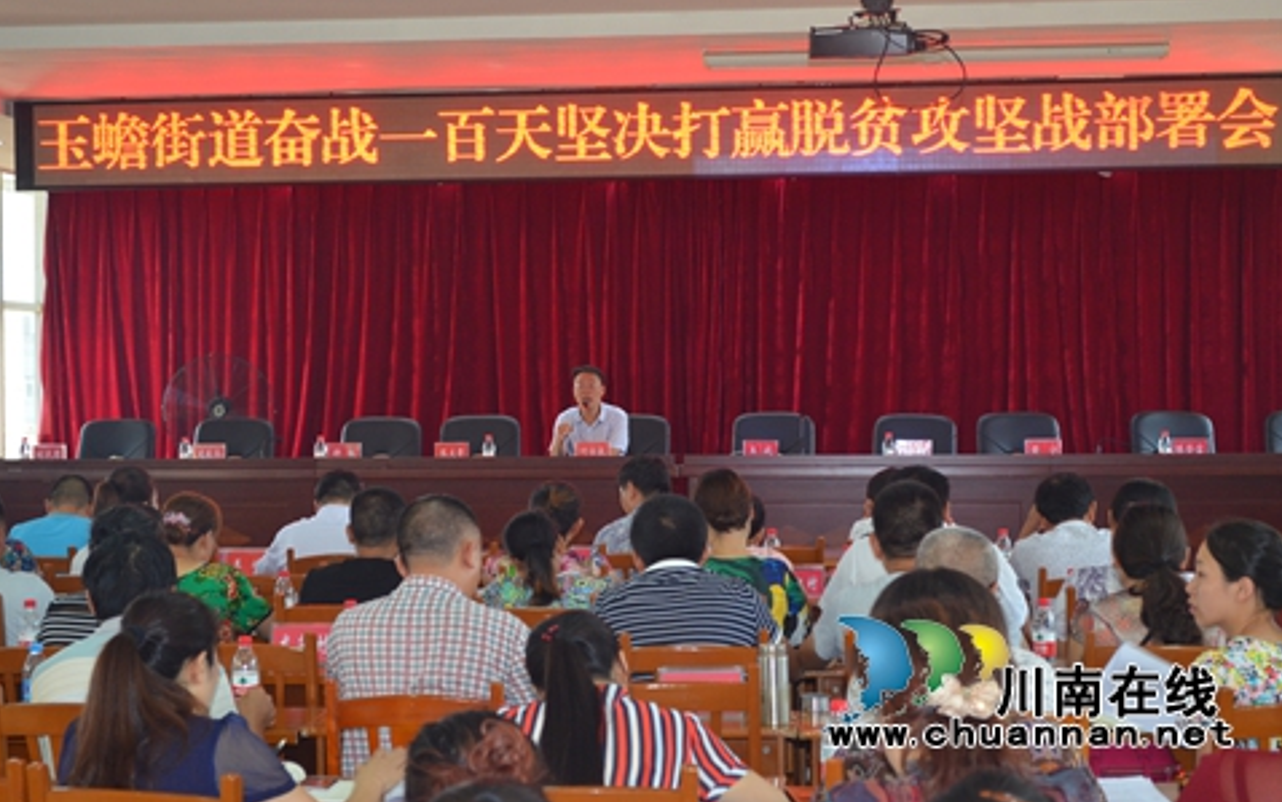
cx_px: 649
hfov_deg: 30.6
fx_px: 2341
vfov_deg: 19.4
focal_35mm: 67
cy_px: 366
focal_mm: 42
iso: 1250
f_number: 5.3
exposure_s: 1/60
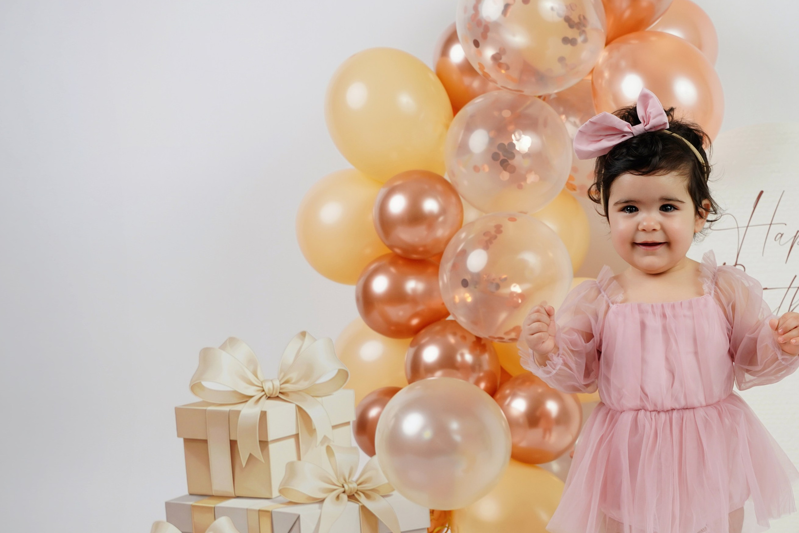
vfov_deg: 24.9
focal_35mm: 54
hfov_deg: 35.8
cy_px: 354
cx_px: 614
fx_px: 1201
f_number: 6.3
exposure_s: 1/160
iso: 320
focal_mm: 34.7
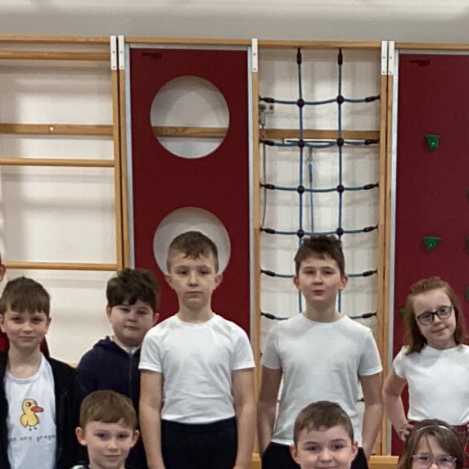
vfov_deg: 16.8
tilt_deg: -12.9
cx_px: 385
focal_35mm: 98
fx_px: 1502
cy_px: 606
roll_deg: -1.0
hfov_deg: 17.6
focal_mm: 3.3
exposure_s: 1/60
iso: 125
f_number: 2.4
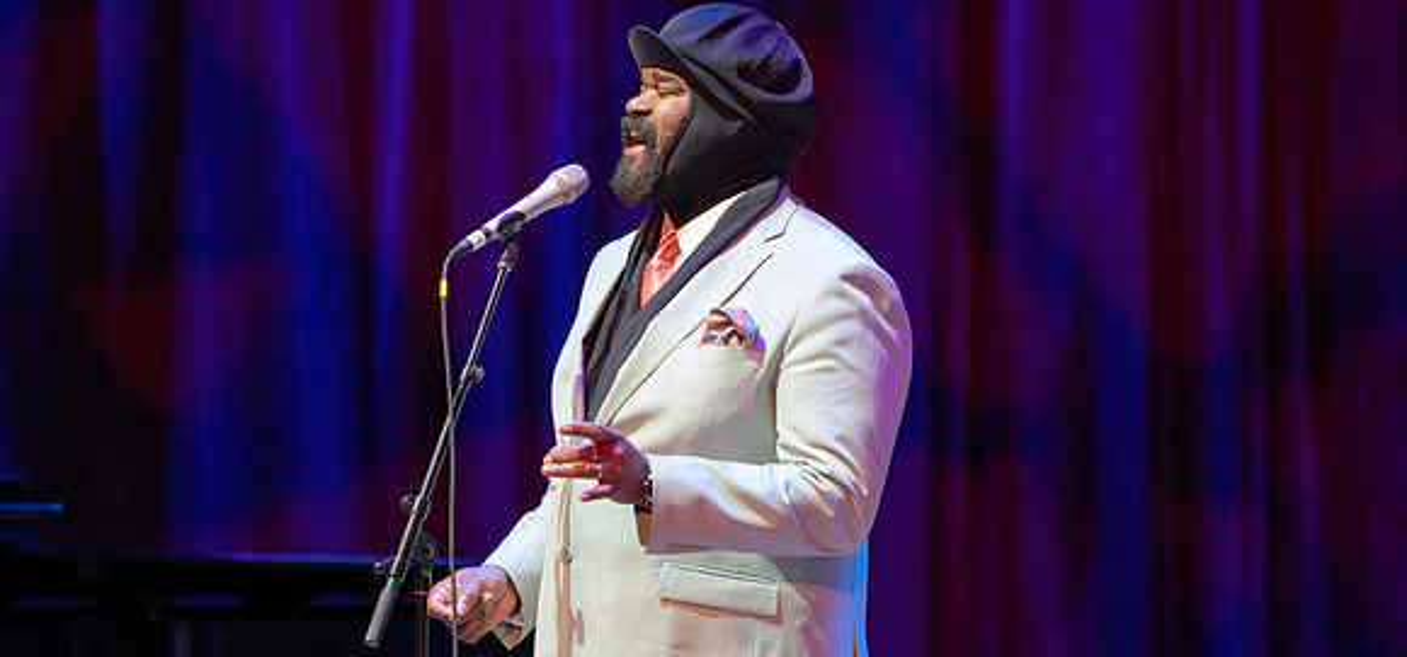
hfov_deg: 5.9
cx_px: 704
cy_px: 407
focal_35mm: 379
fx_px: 13597
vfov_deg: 2.8
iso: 6400
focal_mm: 348
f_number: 5.6
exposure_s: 1/320
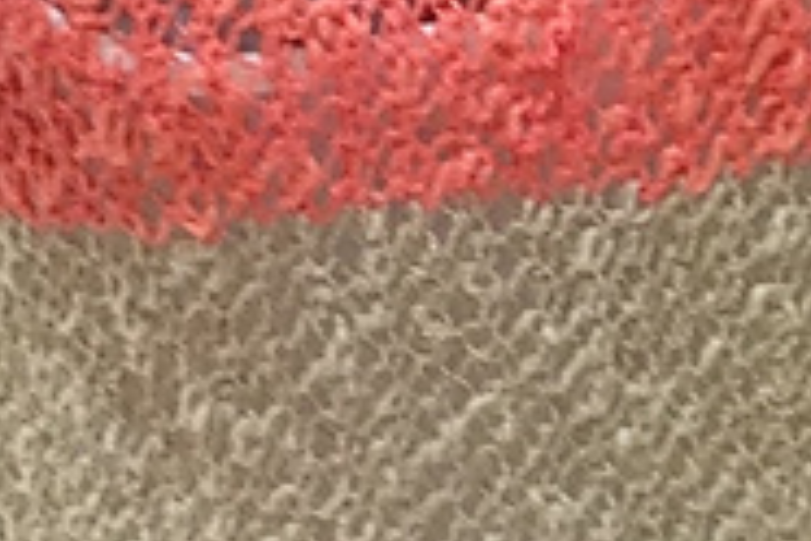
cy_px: 270
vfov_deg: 11.0
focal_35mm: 125
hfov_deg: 16.4
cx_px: 440
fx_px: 2816
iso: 100
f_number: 2.4
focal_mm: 2.18
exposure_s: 1/30
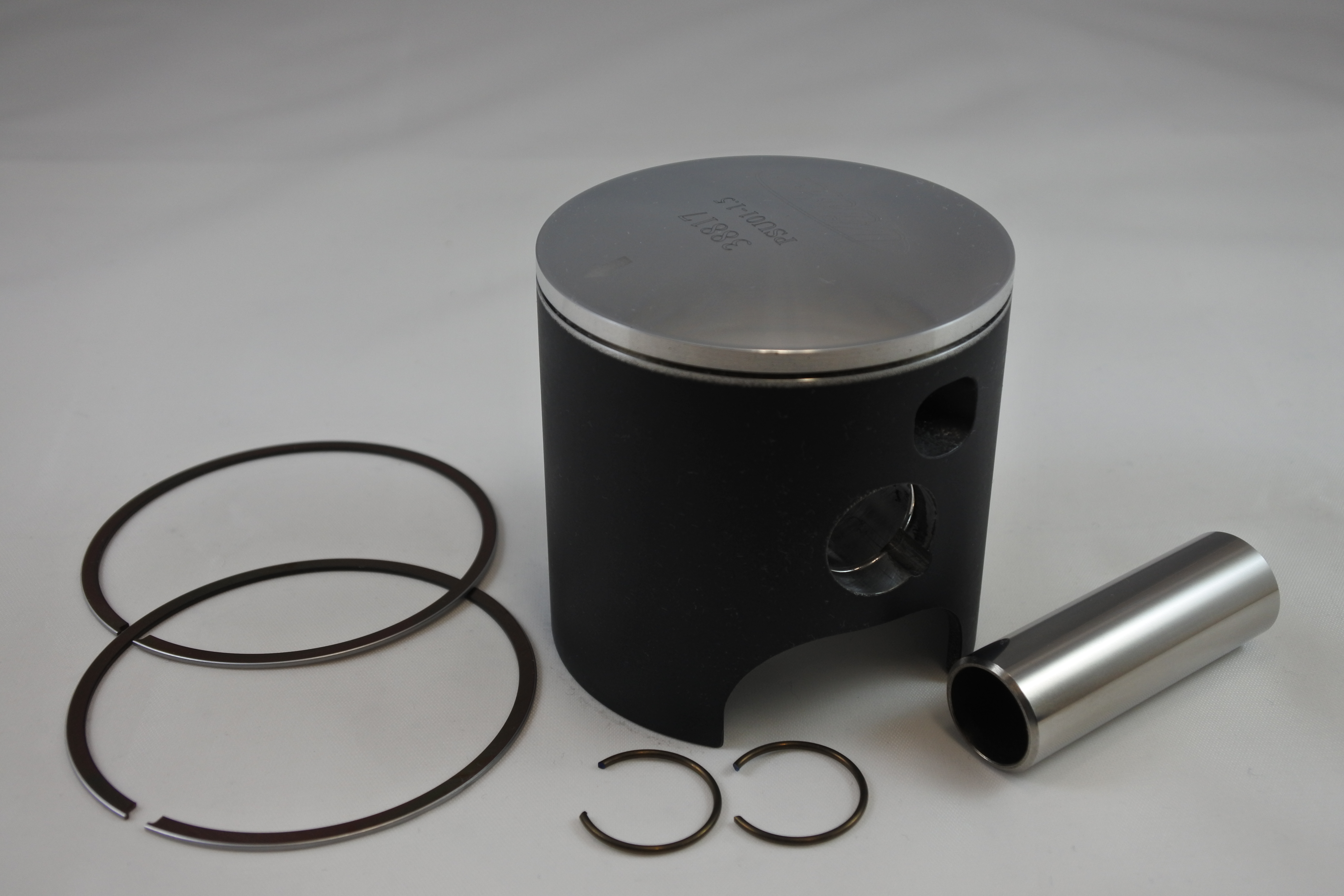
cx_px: 672
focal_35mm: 45
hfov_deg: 43.6
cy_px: 448
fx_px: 1680
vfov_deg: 29.9
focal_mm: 16.8
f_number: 5
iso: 200
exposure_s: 1/125
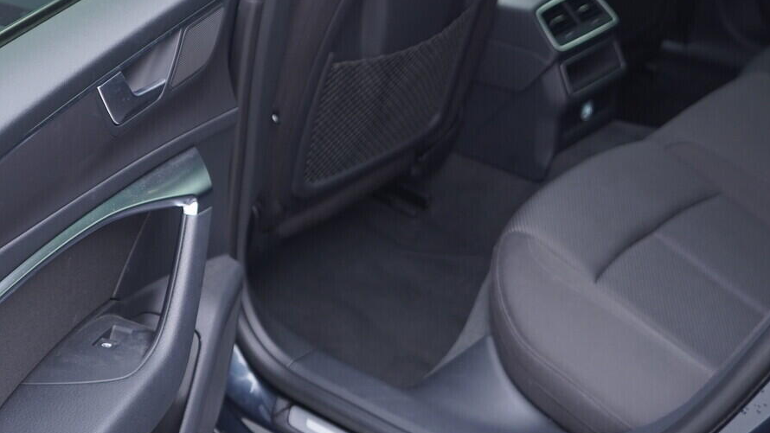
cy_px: 86
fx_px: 1246
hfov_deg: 34.3
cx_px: 345
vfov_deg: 19.5
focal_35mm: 61
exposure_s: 1/40
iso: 250
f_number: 2.8
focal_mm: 24
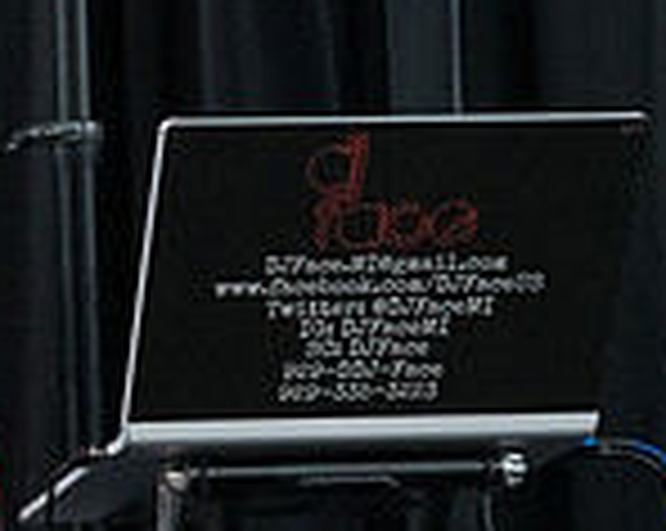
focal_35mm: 243
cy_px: 200
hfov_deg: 7.8
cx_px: -270
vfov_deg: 6.4
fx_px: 4783
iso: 4000
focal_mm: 66
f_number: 5.6
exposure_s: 1/250
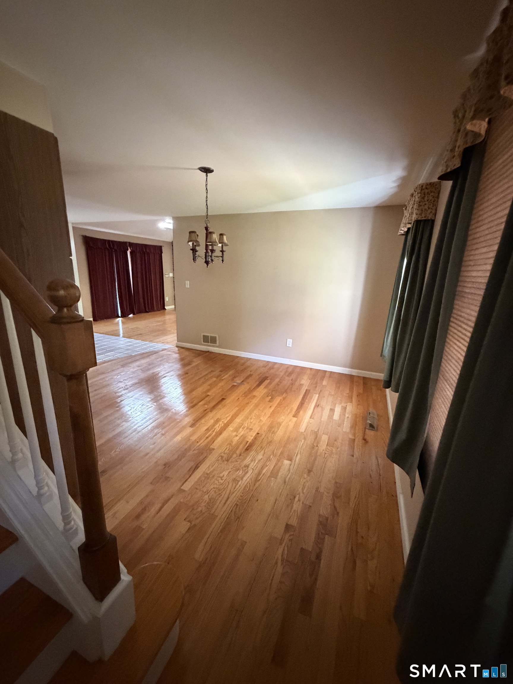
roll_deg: -1.9
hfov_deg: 85.7
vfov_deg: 102.1
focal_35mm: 14
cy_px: 342
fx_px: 277
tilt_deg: -11.4
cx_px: 256
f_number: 2.2
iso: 1250
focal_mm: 2.22
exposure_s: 1/57
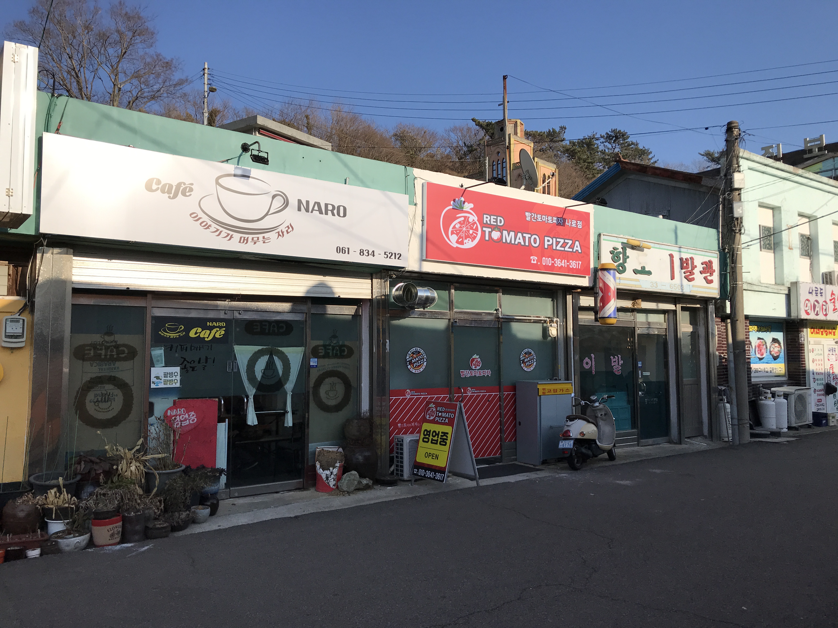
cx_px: 419
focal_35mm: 28
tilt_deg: +4.2
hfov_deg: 63.4
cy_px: 314
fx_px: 678
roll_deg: +0.1
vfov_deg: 49.7
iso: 20
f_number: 1.8
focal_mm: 3.99
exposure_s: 1/2817
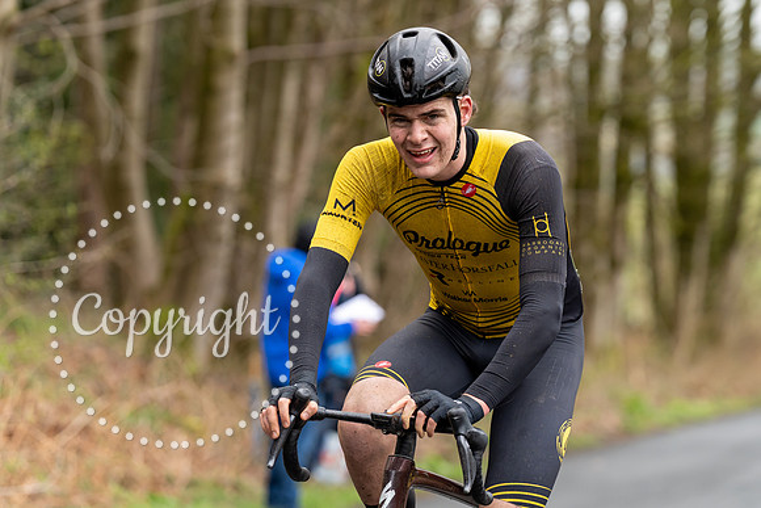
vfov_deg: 6.8
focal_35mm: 201
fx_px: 4245
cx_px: 516
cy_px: 163
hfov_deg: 10.2
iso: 800
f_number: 3.5
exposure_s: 1/1000
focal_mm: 148
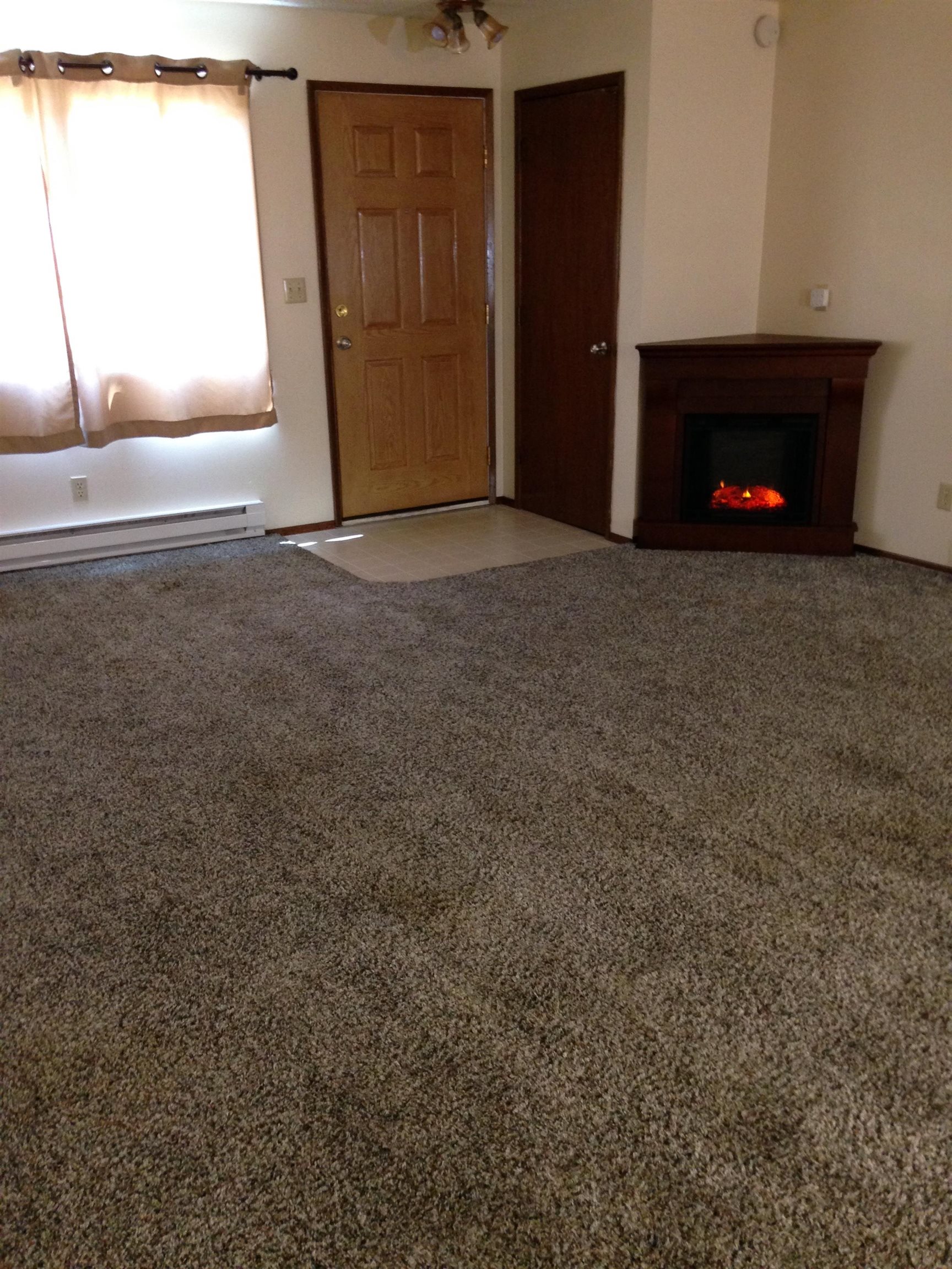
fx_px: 1210
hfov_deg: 42.9
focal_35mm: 33
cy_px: 634
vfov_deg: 55.4
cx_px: 476
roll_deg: +0.7
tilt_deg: -19.2
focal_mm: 4.12
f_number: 2.4
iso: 250
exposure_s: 1/20
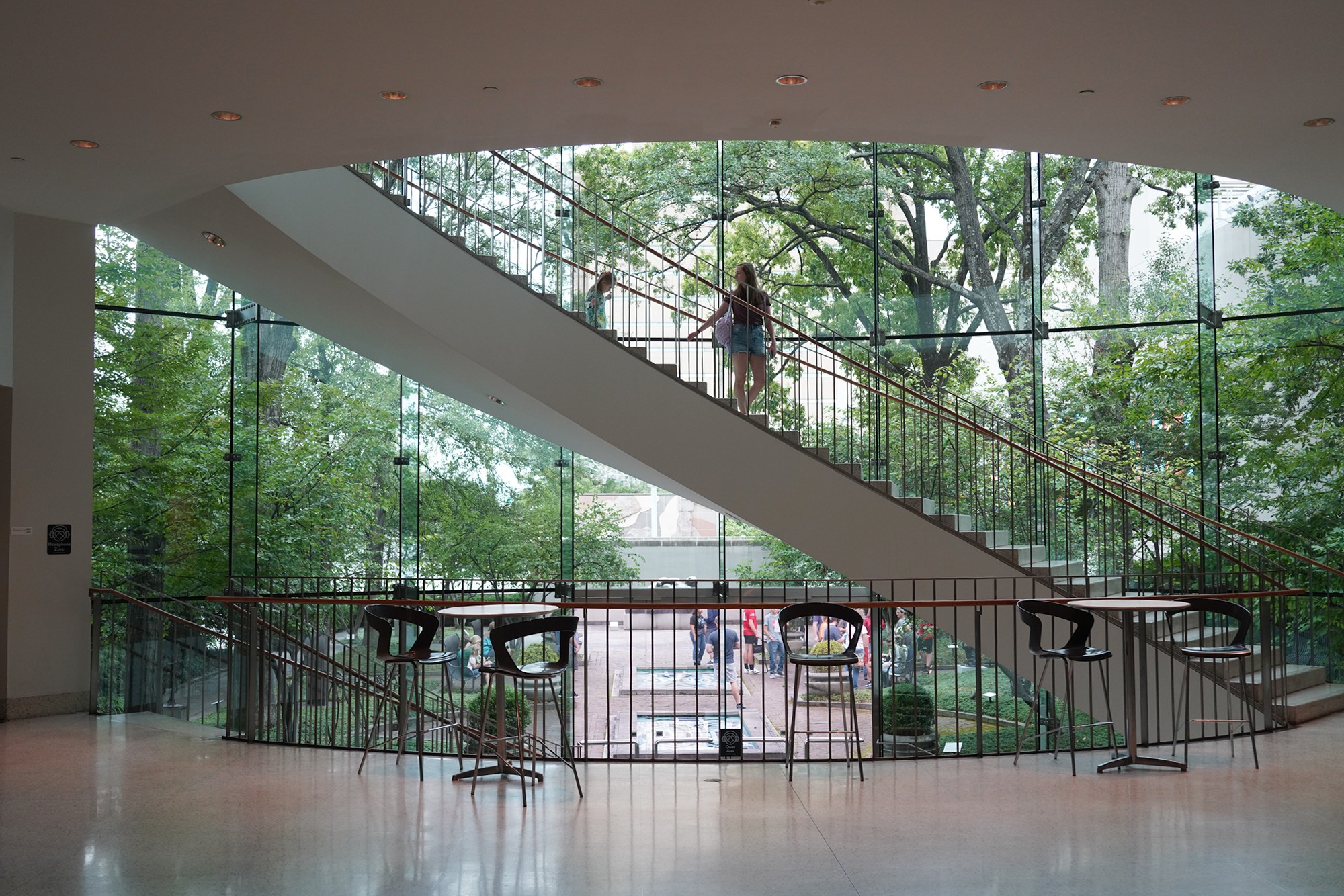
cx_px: 672
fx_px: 1381
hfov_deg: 51.9
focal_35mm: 37
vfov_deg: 36.0
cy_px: 448
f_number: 5
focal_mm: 37
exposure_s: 1/100
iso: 1000
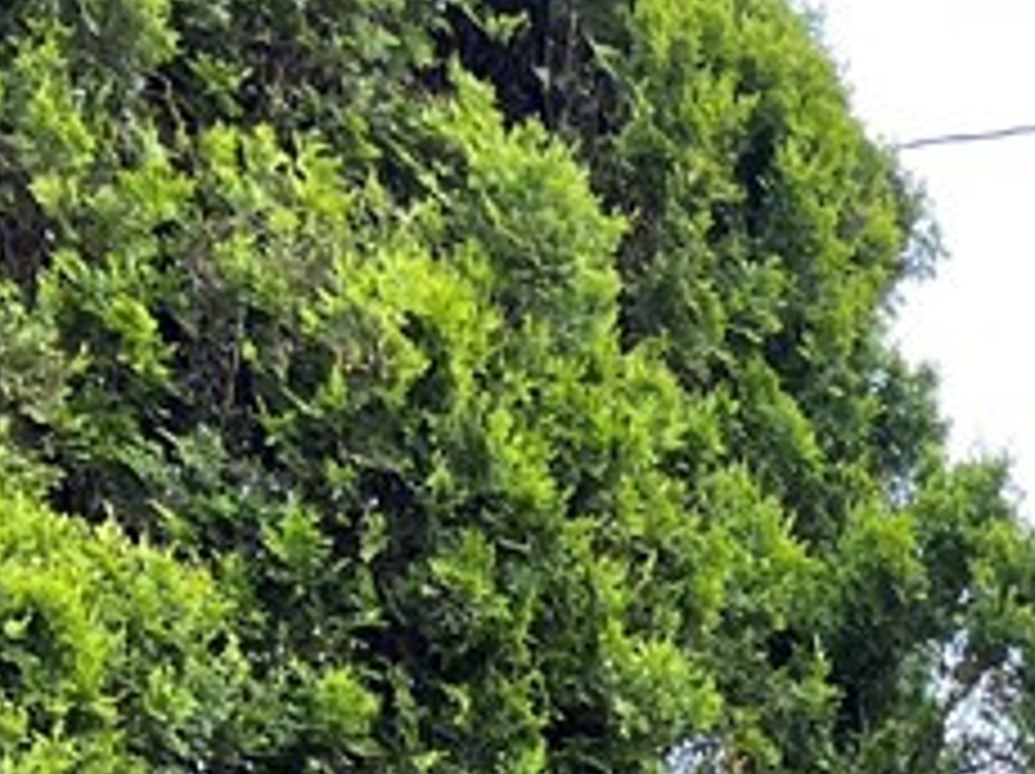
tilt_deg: -1.2
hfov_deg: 14.8
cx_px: 1858
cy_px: 1476
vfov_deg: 11.6
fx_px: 3465
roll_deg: +0.9
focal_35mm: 116
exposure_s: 1/121
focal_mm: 5.7
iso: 40
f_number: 1.5
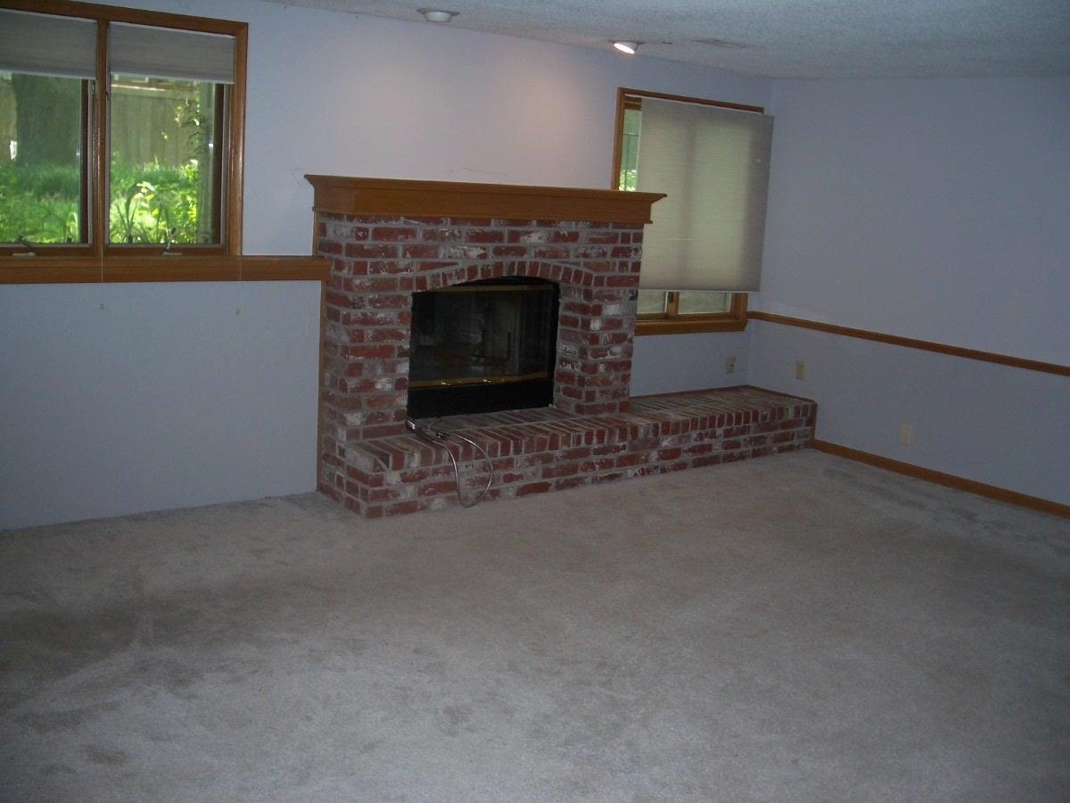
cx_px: 535
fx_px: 1144
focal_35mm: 37
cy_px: 402
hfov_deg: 50.1
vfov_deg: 38.7
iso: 200
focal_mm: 7.8
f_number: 2.8
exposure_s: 1/60
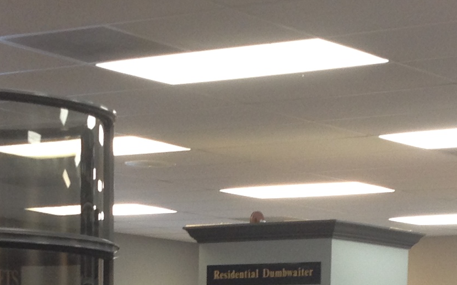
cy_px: 512
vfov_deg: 8.6
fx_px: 1818
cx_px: 262
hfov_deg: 14.3
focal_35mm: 146
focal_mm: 4.28
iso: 64
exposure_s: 1/20
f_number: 2.4
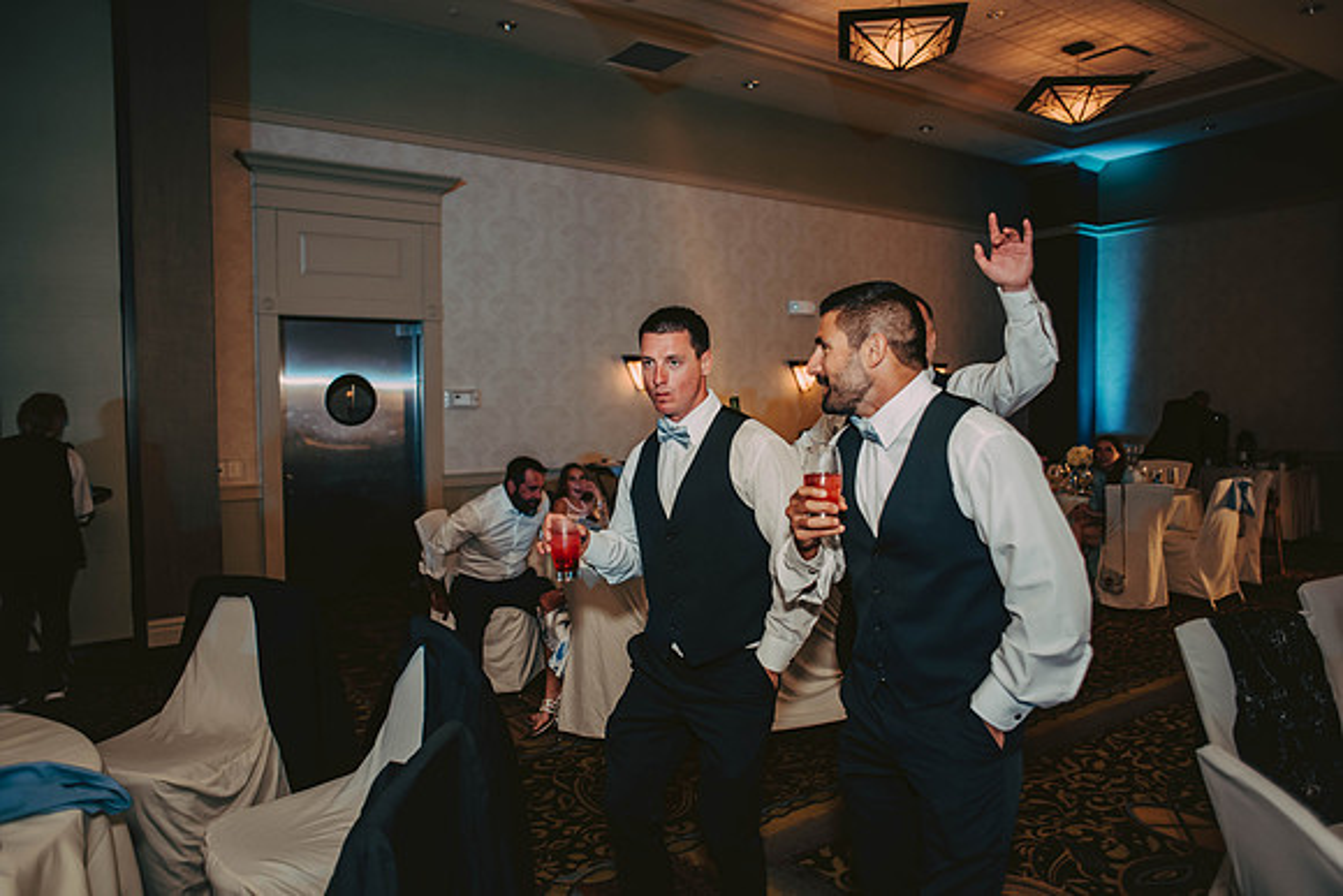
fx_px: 896
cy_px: 448
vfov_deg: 53.2
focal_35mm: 24
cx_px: 672
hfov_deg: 73.7
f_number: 2.8
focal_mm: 24
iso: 800
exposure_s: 1/100
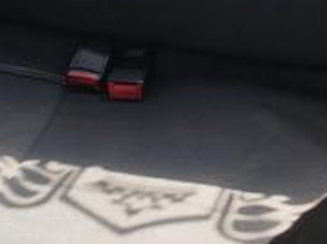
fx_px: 830
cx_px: 242
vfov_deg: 14.8
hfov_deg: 22.1
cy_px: -184
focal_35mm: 88
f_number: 1.7
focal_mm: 5.31
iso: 80
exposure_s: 1/50
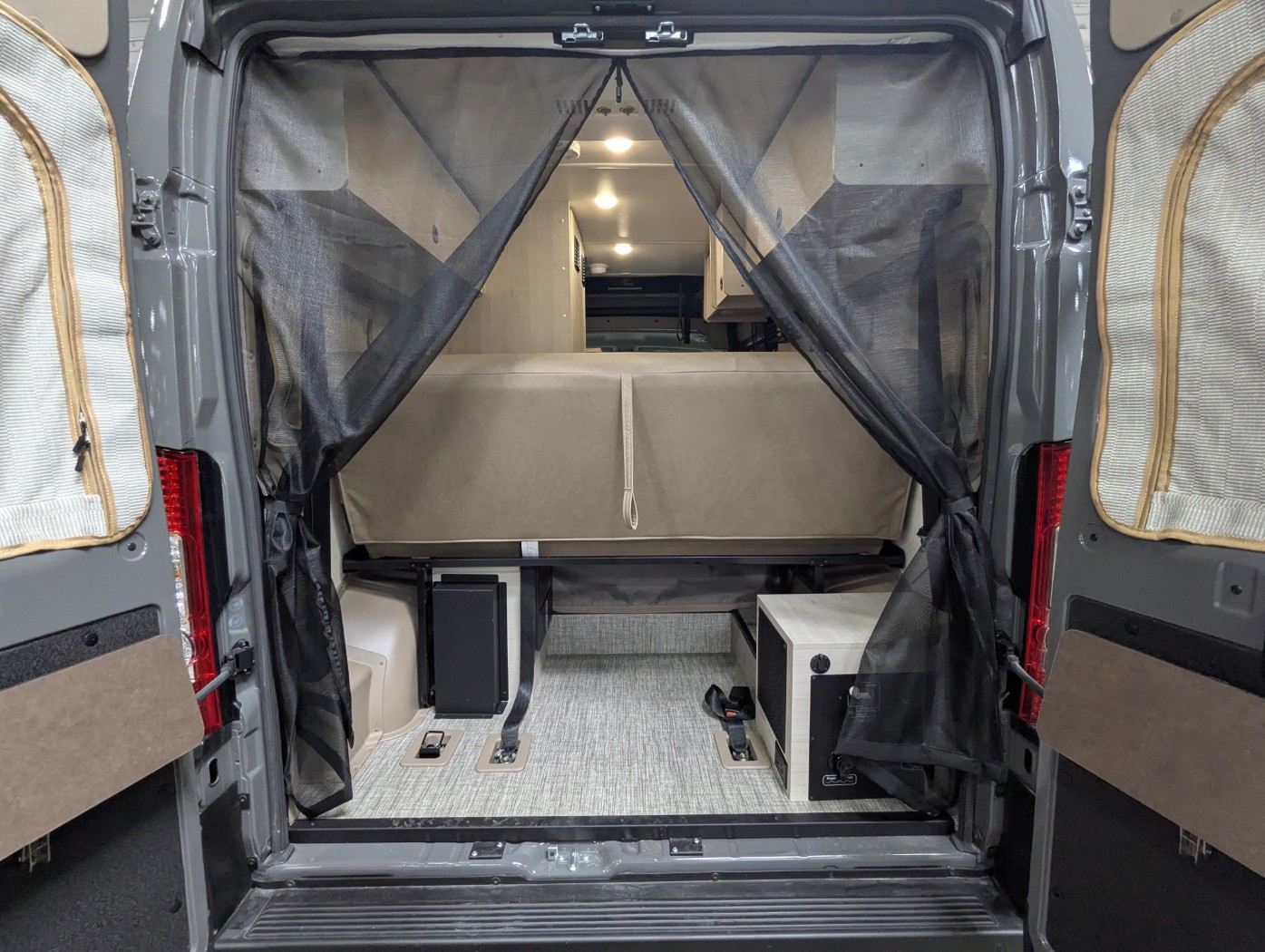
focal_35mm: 16
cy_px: 476
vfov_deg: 78.2
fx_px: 585
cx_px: 632
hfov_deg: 94.4
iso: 349
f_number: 2.2
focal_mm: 2.35
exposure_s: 1/110
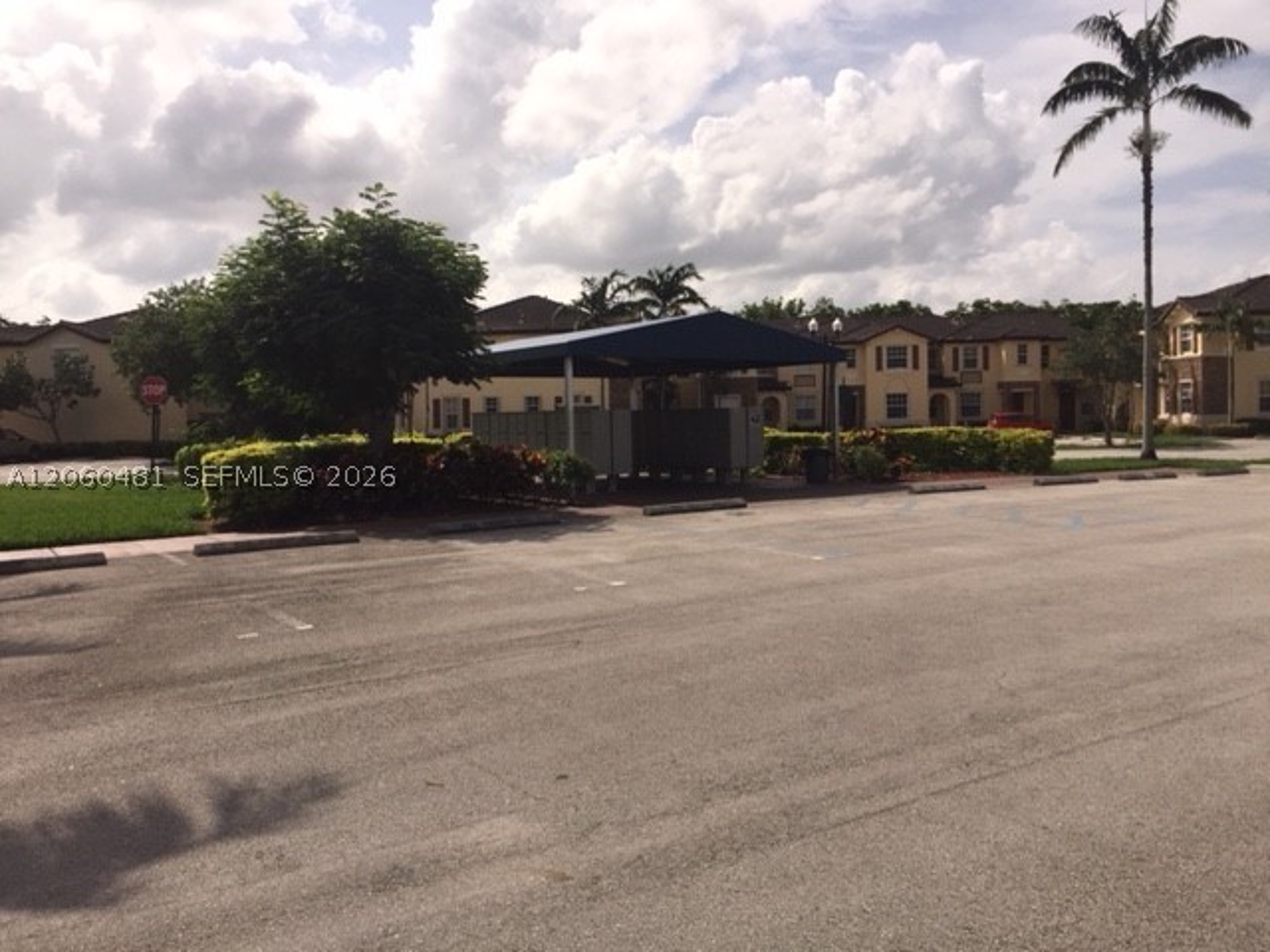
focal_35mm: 29
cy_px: 476
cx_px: 635
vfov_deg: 48.2
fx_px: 1064
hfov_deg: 61.7
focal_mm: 4.15
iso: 32
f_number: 2.2
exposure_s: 1/7937
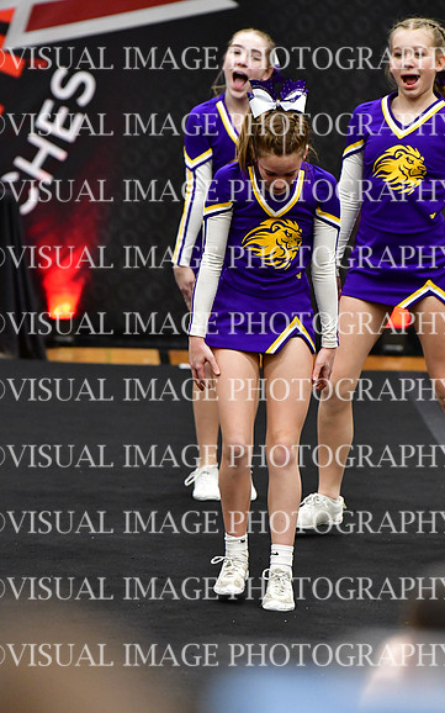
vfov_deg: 6.8
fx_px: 5960
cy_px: 356
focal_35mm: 307
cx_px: 220
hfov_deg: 4.3
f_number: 3.5
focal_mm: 200
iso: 5000
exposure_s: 1/500
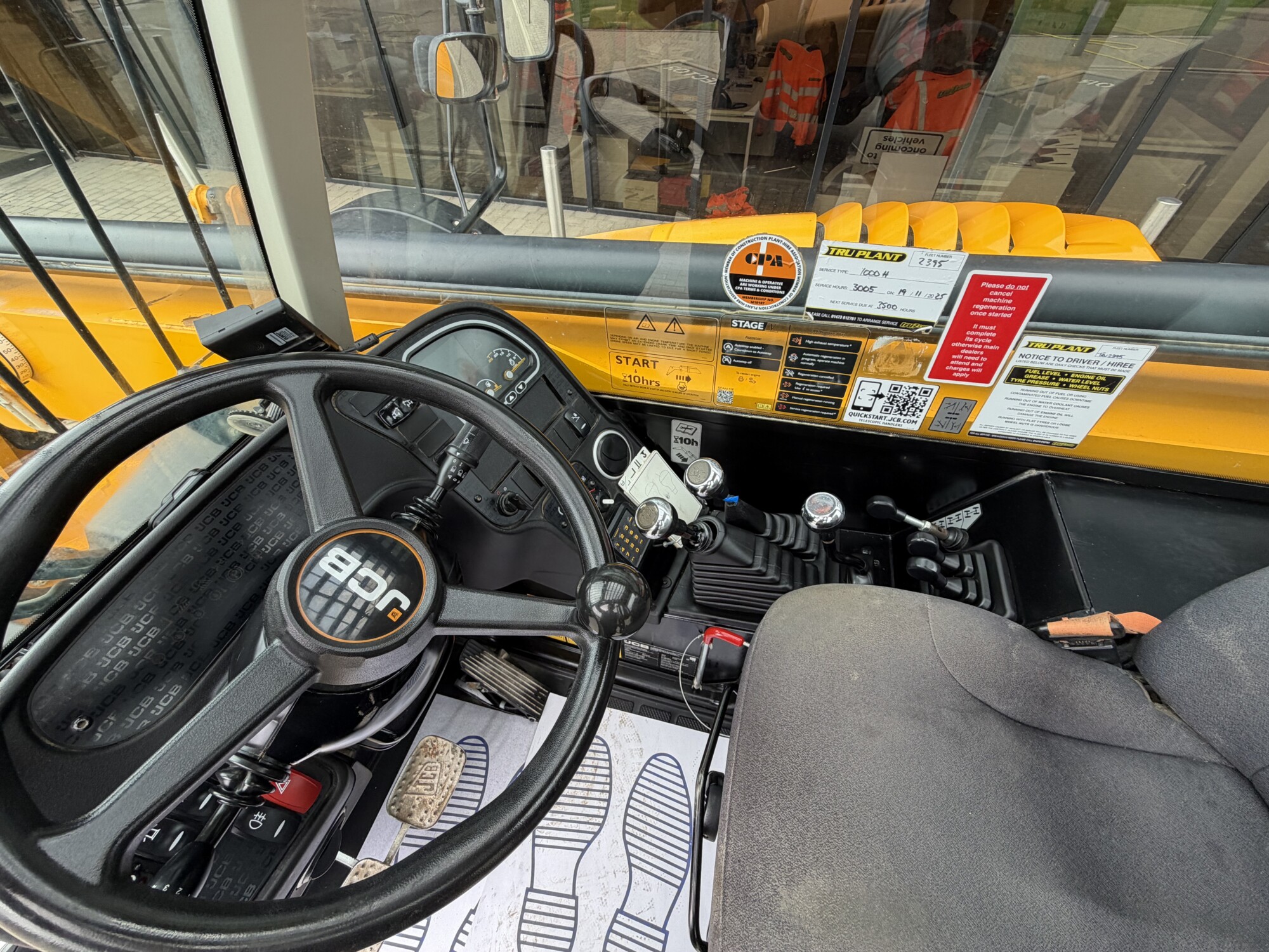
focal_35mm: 14
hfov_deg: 102.1
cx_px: 634
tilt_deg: -48.1
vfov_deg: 85.7
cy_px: 476
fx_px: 513
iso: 64
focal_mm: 2.22
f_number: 2.2
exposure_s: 1/121
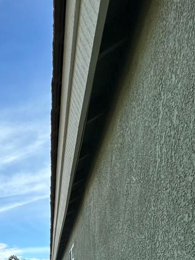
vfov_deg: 33.8
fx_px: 323
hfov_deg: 28.0
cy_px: 324
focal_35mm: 43
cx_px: -56
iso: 50
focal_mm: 2.22
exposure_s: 1/1770
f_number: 2.2
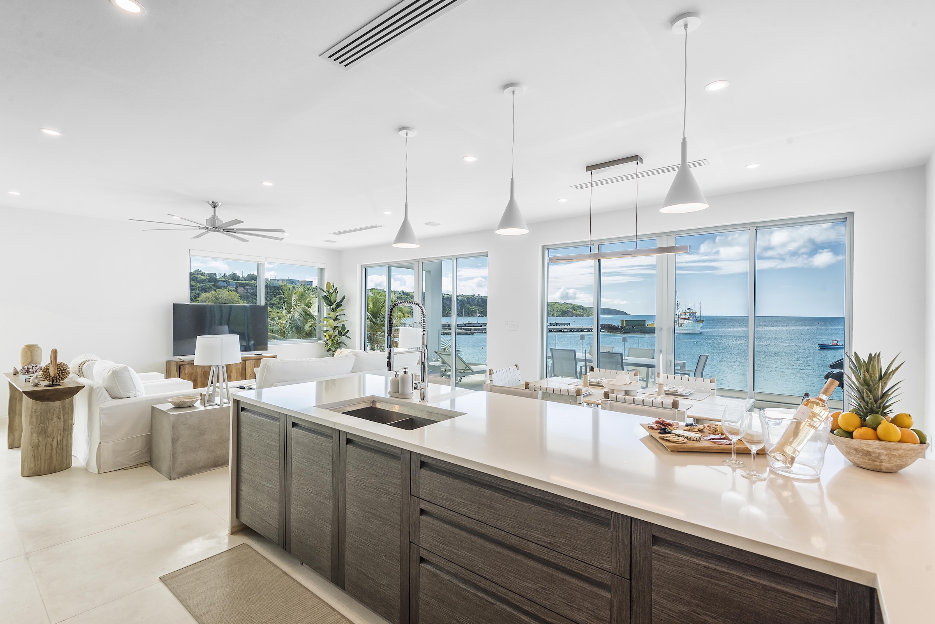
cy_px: 312
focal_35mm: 16
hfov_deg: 96.7
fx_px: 416
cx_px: 468
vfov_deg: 73.8
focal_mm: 16
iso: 320
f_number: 8
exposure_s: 1/60
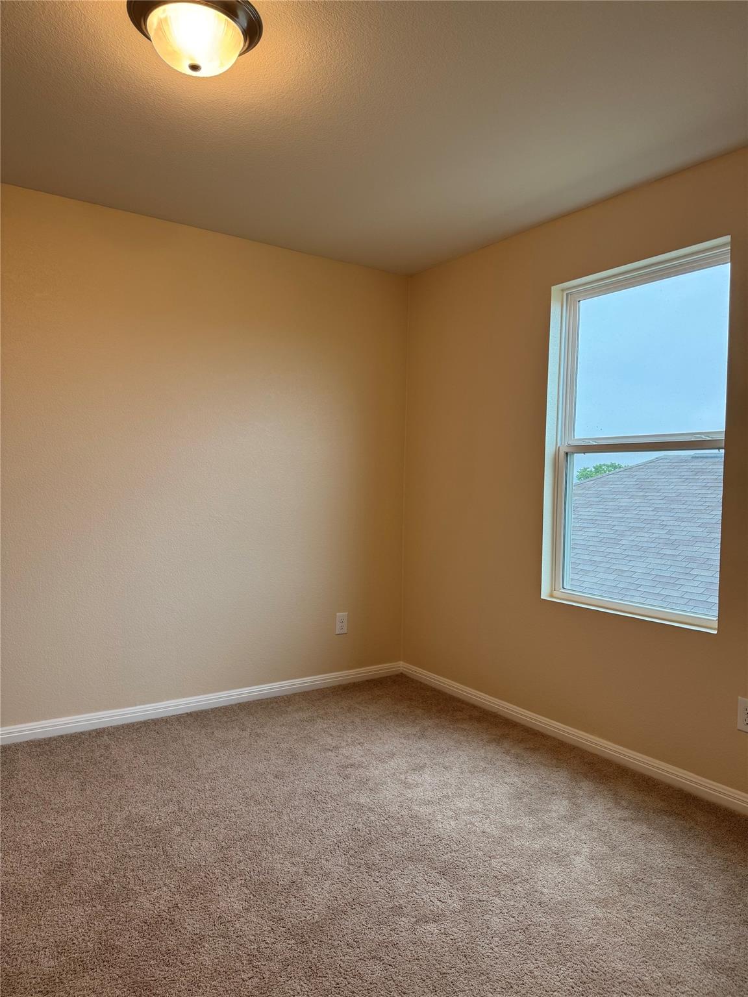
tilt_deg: -1.4
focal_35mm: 24
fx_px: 691
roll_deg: -0.9
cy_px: 498
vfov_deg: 71.6
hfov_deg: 56.8
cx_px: 374
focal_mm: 6.76
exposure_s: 1/120
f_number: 1.78
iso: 125
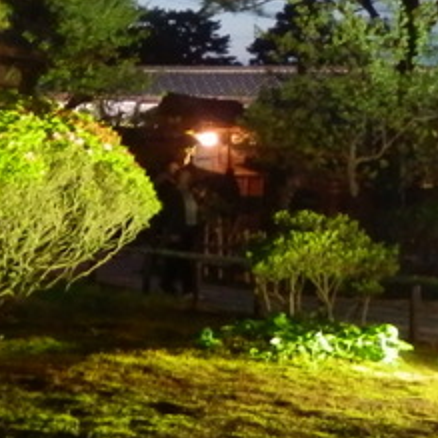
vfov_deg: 16.1
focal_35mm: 101
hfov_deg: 17.1
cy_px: -164
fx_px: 1446
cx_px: 358
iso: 800
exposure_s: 1/4
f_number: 3
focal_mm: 4.5
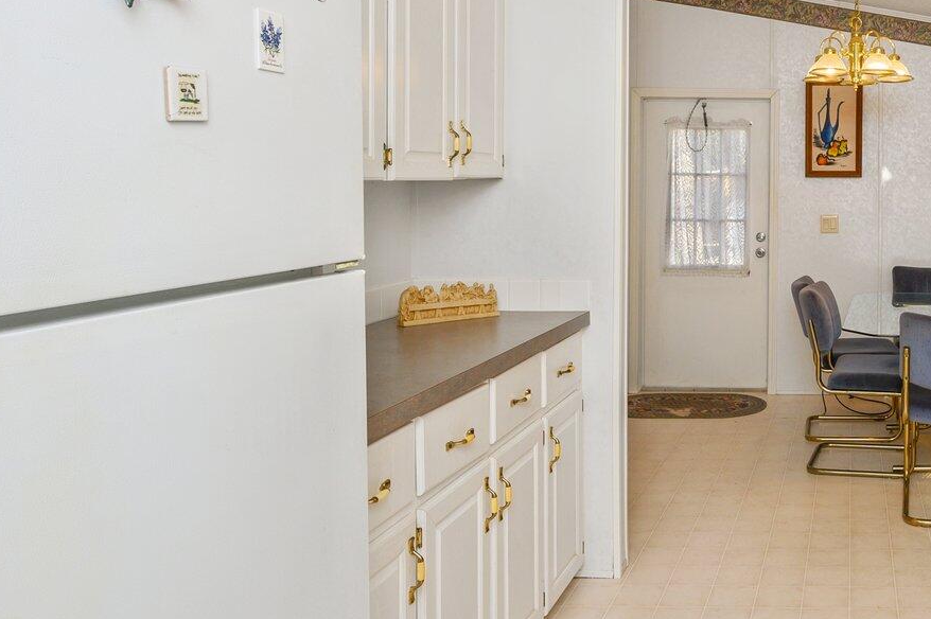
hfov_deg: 48.7
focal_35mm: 35
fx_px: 904
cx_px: 837
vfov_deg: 36.9
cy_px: 156
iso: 250
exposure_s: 1/50
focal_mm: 15
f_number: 9
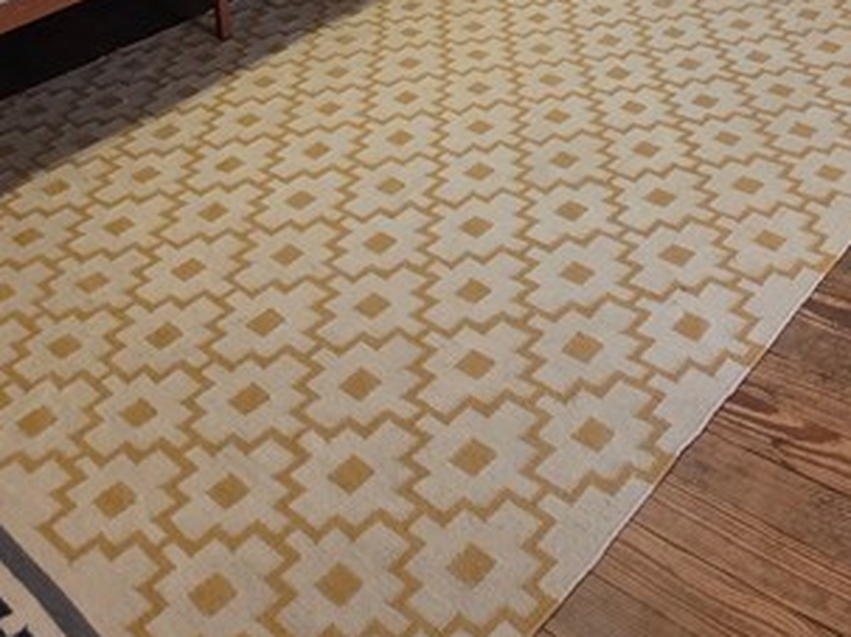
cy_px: -300
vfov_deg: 25.4
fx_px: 1081
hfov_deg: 42.2
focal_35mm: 44
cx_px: 584
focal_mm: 2.2
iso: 500
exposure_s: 1/60
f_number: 1.9
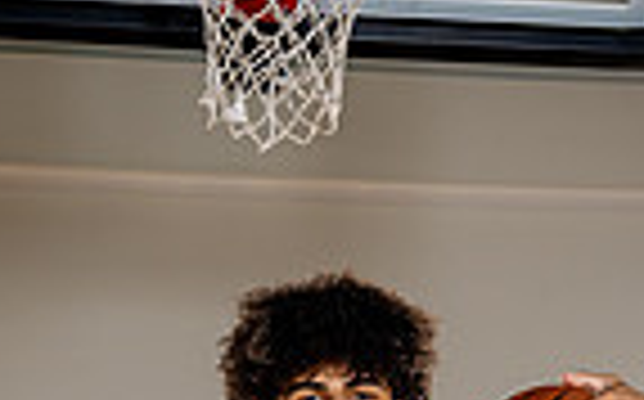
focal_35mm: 122
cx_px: 351
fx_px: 2139
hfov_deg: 17.1
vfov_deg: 9.6
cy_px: 930
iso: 250
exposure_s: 1/250
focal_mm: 38
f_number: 8
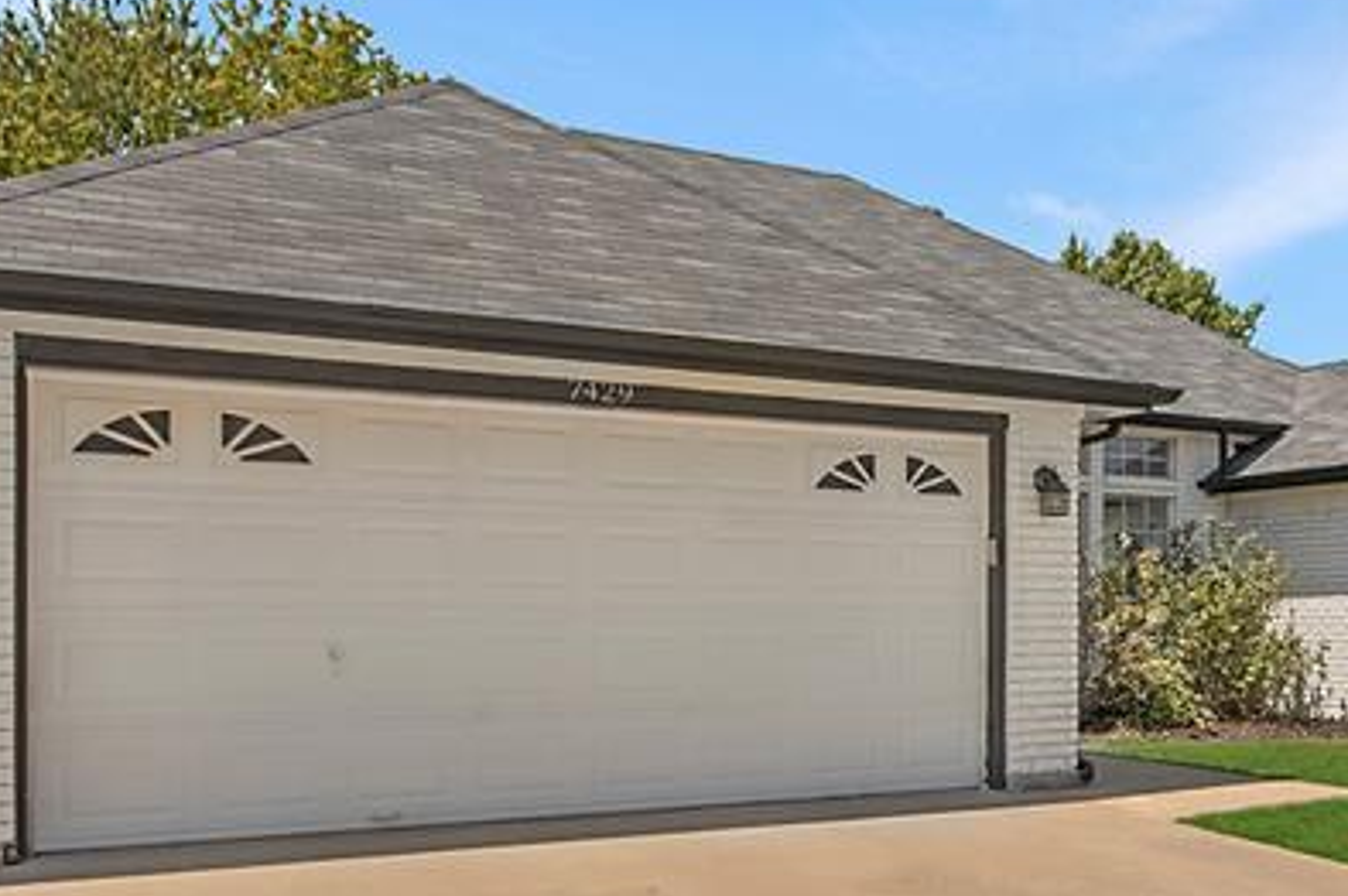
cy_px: 619
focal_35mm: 39
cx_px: 1030
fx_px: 1459
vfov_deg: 33.8
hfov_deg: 47.5
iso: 100
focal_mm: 10
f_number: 8
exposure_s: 1/500
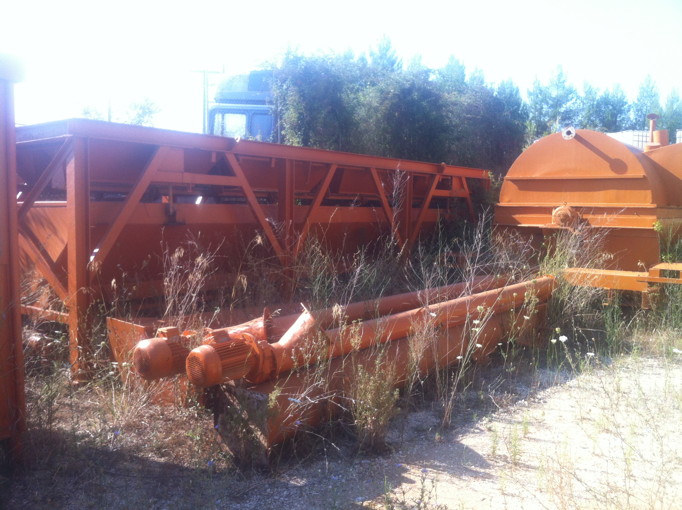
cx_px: 341
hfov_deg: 52.7
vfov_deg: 40.6
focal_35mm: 35
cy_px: 255
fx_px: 689
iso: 80
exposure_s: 1/419
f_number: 2.8
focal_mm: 3.85
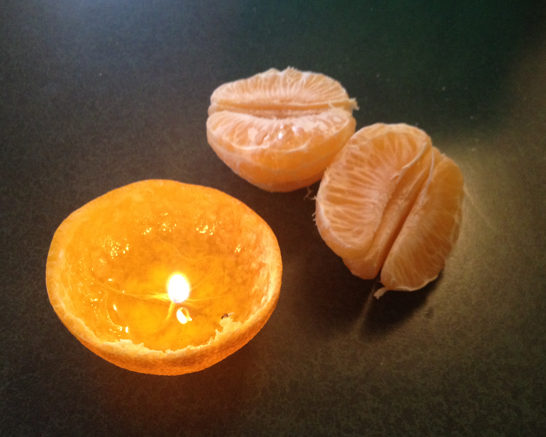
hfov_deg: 49.1
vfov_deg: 40.1
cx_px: 266
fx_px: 598
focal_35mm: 37
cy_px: 216
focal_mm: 4.28
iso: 250
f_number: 2.4
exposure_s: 1/20
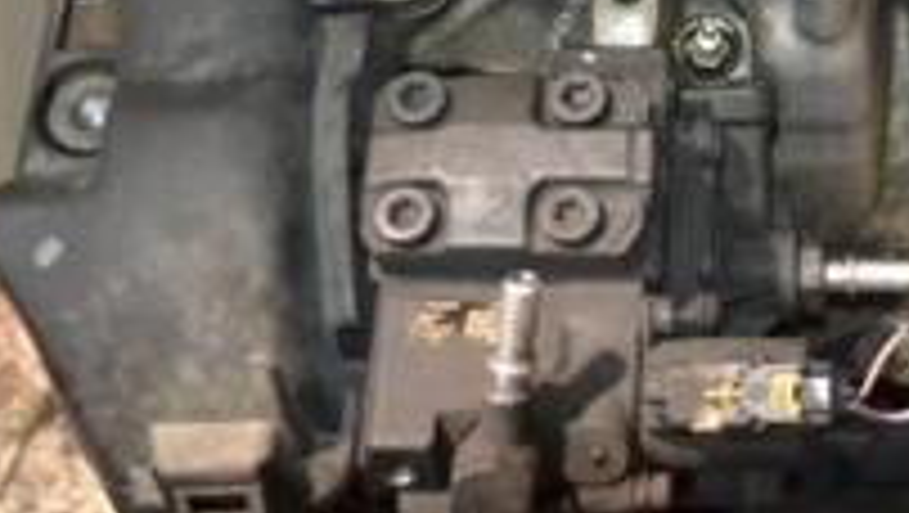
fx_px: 2812
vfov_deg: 10.2
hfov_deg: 17.9
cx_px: 932
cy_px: -130
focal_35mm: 117
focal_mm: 25
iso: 2500
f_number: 4
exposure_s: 1/60
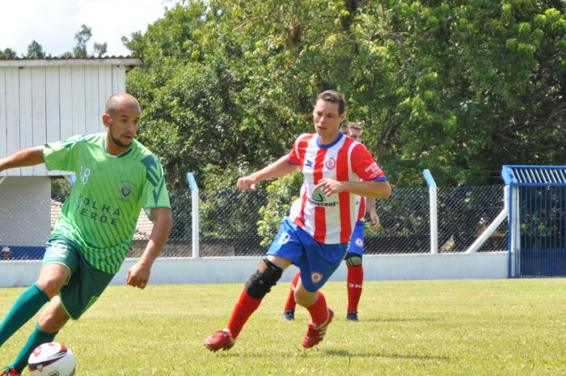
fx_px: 2670
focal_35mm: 170
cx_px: 194
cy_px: 251
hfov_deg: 12.1
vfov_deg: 8.1
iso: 200
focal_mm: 62
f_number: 9
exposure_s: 1/320
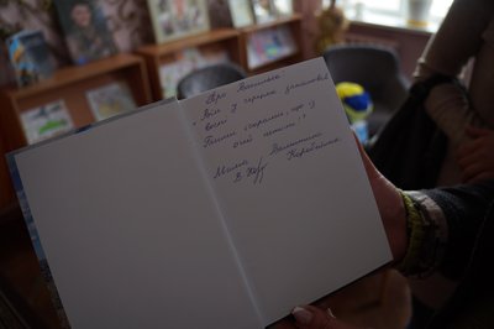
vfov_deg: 46.3
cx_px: 247
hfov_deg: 65.4
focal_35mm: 28
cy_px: 164
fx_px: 385
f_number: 2.8
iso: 125
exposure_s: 1/60
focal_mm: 18.7
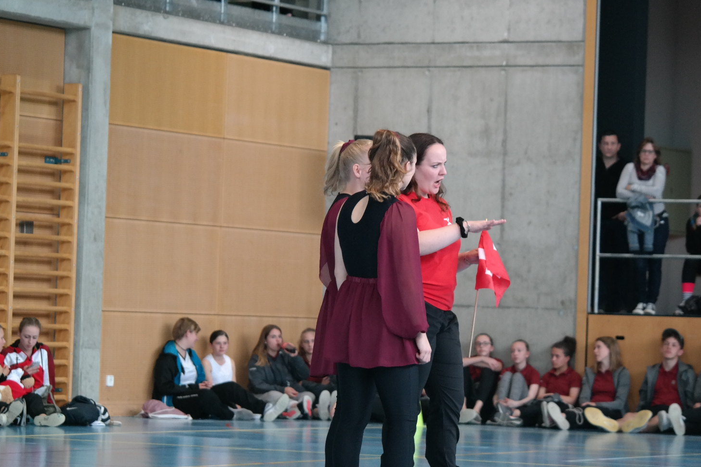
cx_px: 366
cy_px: 219
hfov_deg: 11.7
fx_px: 3426
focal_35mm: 176
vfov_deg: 7.8
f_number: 5
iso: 1600
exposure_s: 1/125
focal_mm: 104
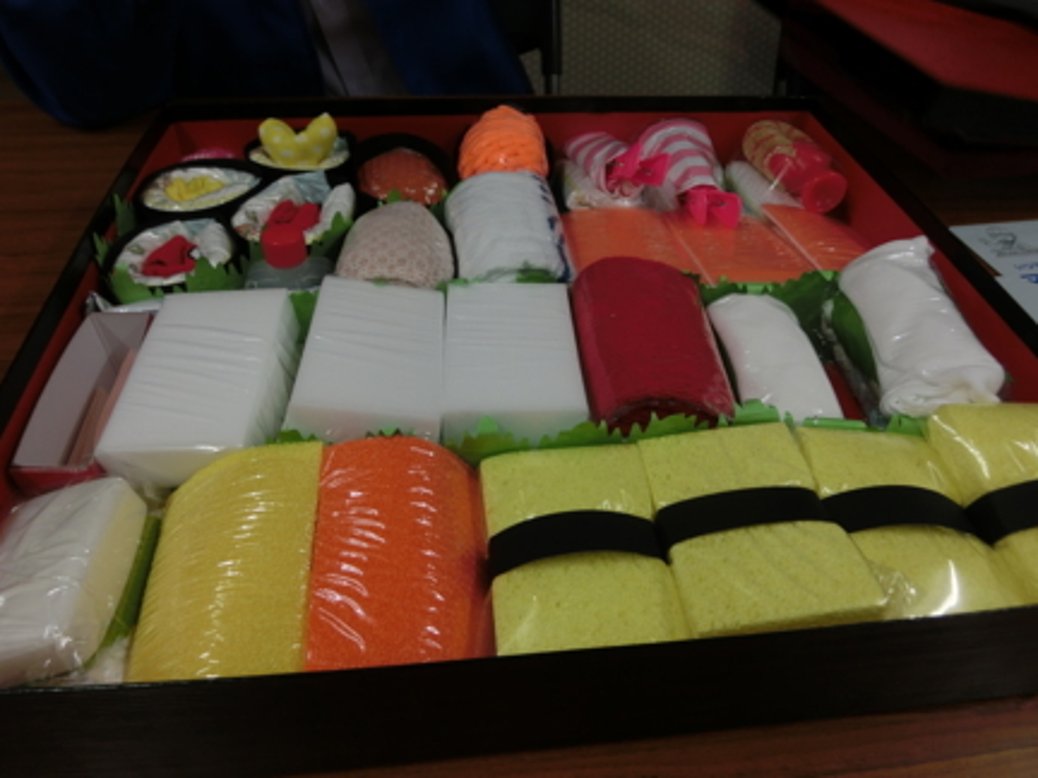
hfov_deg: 69.4
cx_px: 538
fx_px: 750
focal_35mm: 25
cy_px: 394
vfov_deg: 54.9
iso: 80
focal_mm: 4.24
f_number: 3
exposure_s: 1/40
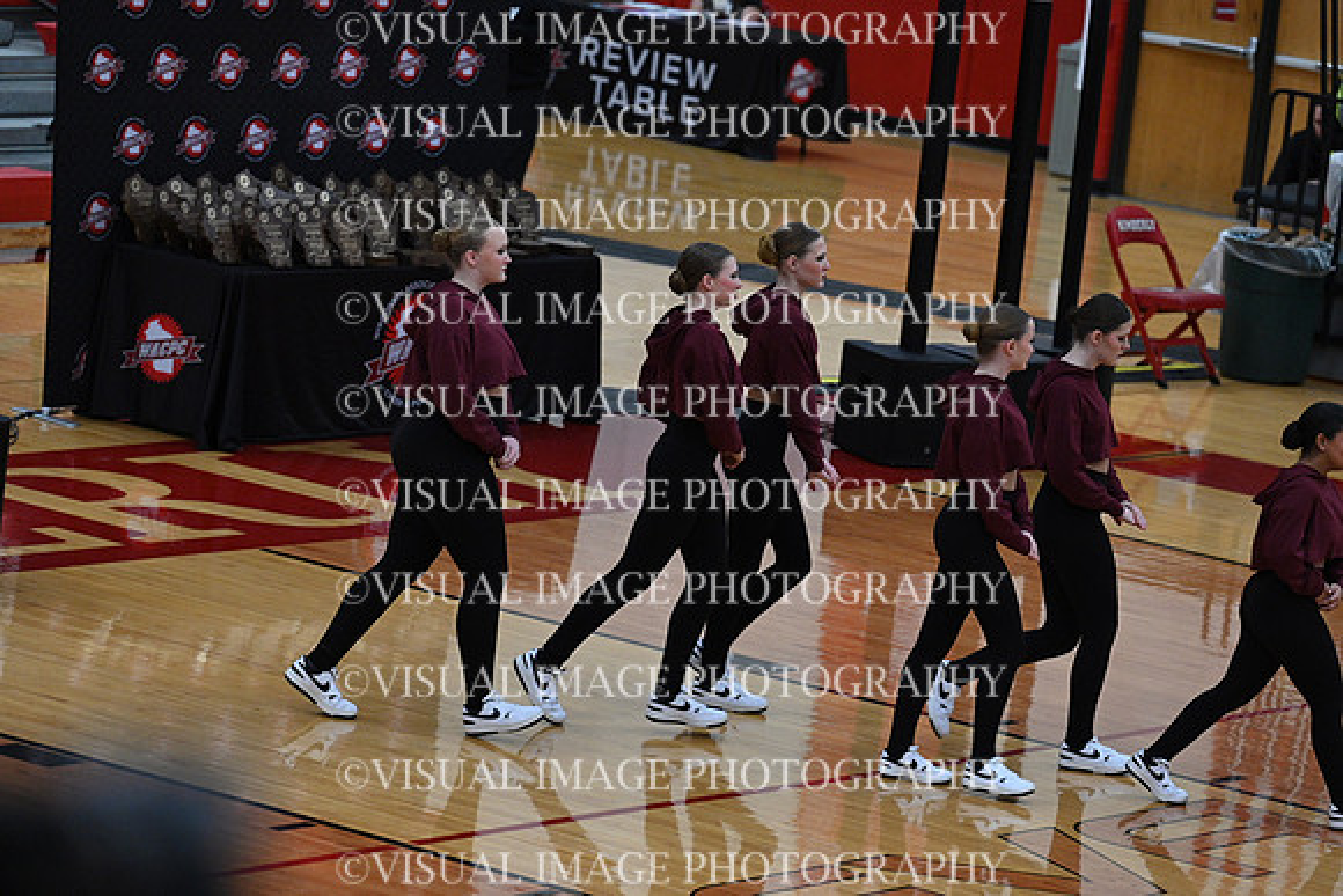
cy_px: 448
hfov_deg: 11.7
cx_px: 672
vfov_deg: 7.9
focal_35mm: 175
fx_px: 6530
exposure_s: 1/400
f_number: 4
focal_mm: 175
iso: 4000
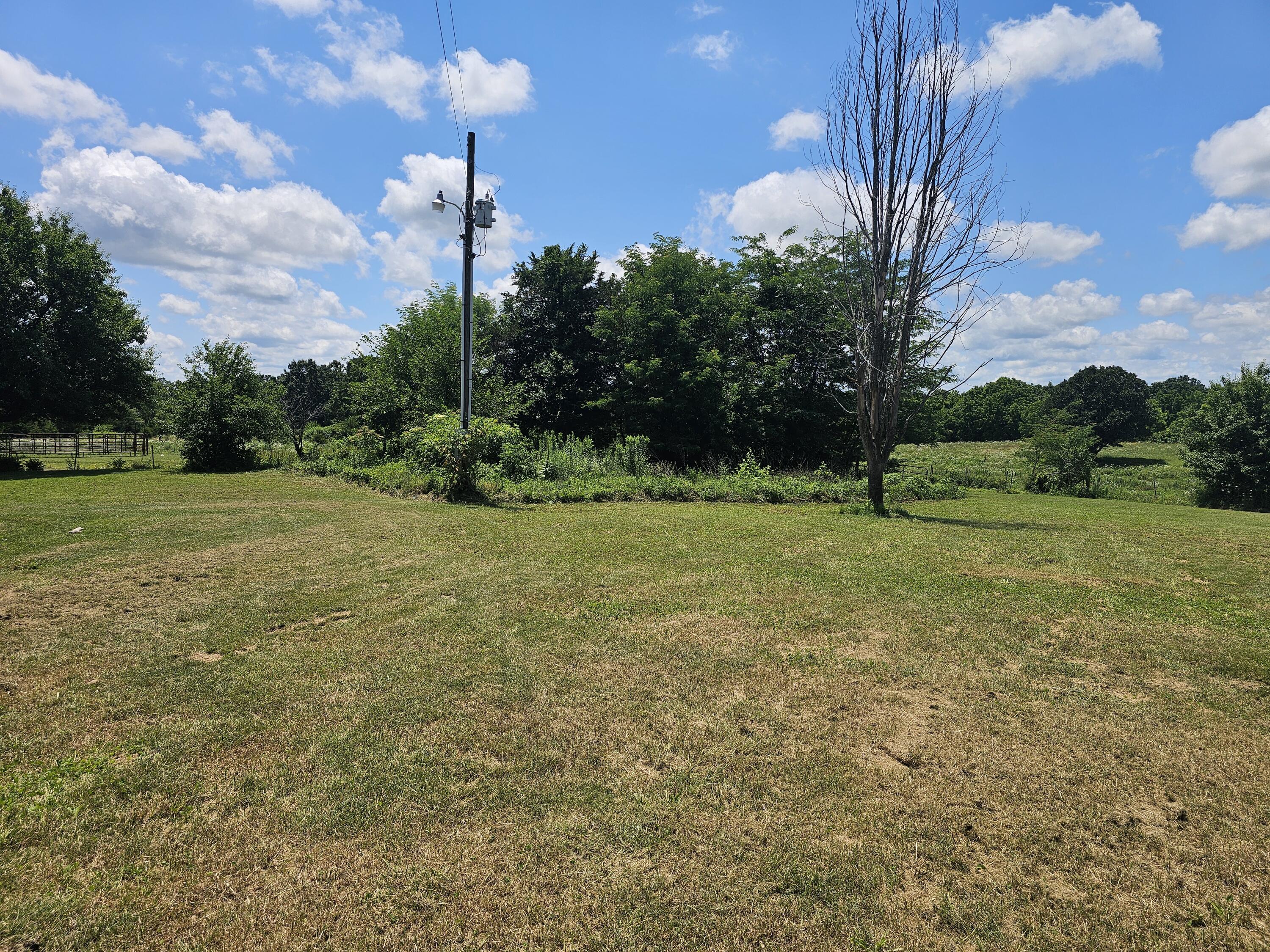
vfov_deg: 58.9
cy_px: 476
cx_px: 635
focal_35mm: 23
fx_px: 844
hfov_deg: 73.9
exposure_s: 1/1202
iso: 10
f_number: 1.7
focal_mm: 6.3
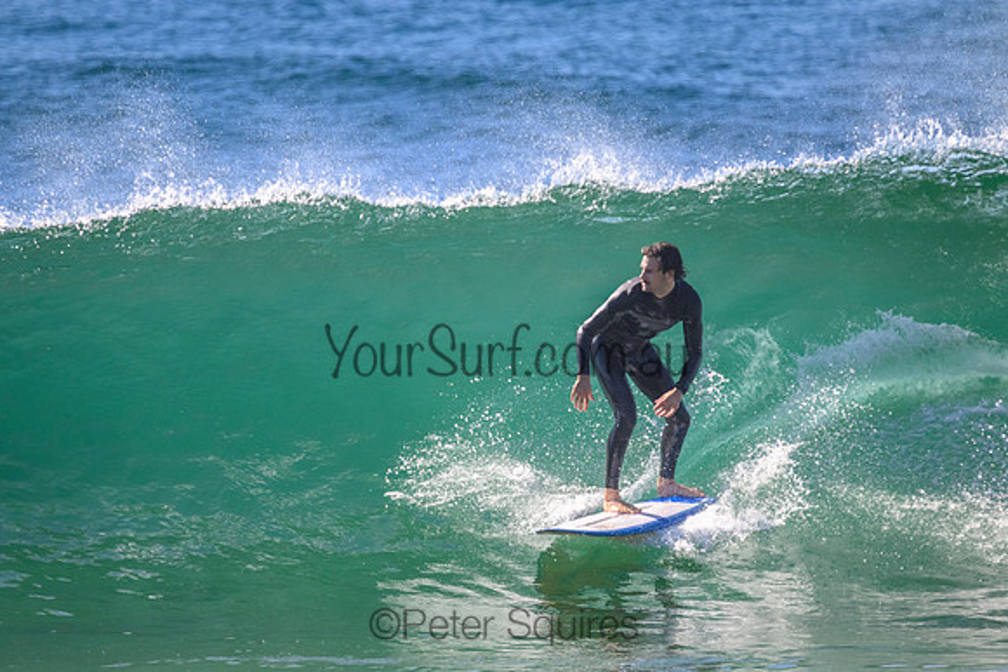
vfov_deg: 1.7
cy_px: 336
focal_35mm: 800
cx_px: 504
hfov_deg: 2.6
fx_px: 22404
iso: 1800
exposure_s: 1/1600
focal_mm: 800
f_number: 11
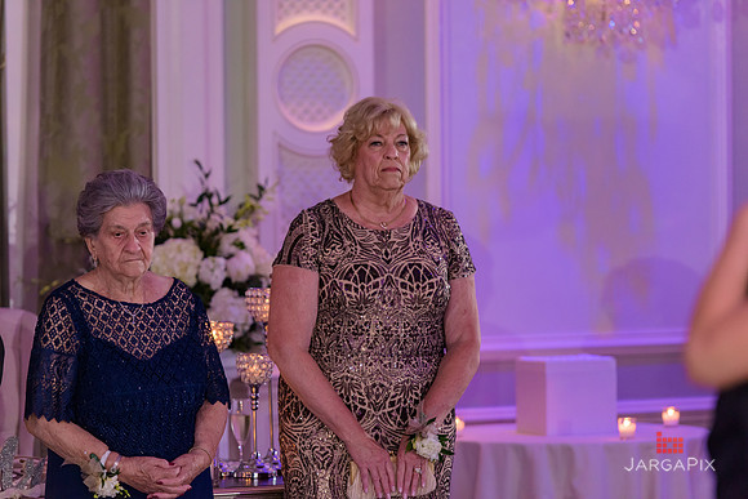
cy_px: 250
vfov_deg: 7.6
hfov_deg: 11.4
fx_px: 3741
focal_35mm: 180
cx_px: 374
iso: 1600
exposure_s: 1/125
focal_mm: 180
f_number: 3.2
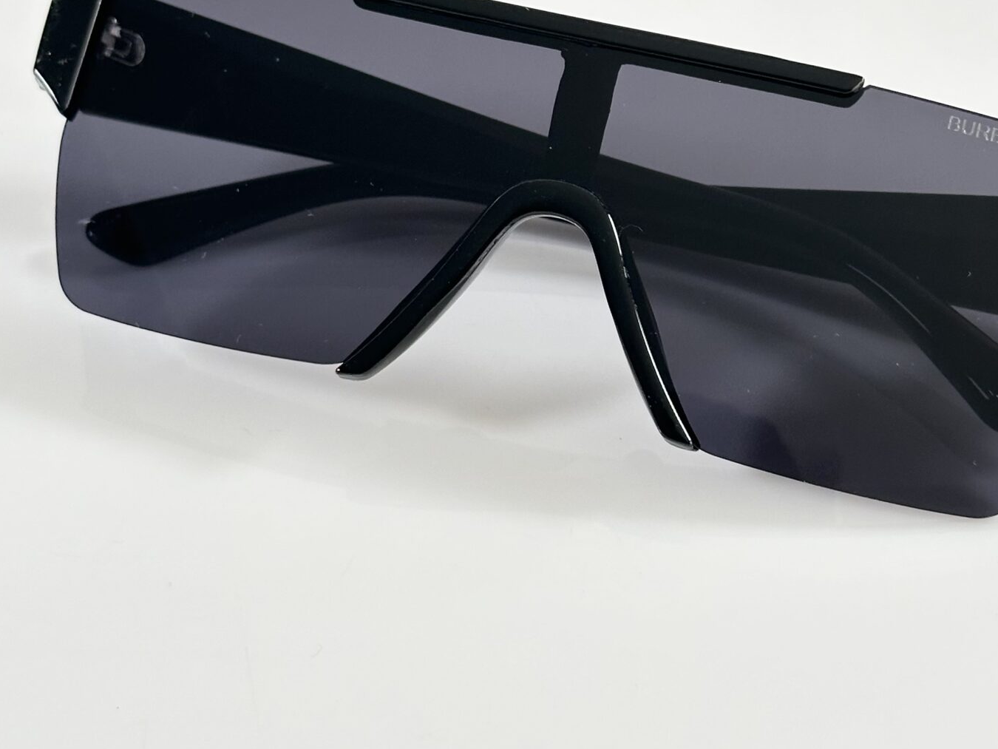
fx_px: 2624
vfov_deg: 16.2
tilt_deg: -40.3
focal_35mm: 91
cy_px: 278
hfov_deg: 21.5
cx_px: 577
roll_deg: +1.2
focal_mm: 6.86
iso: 80
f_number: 1.78
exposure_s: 1/100
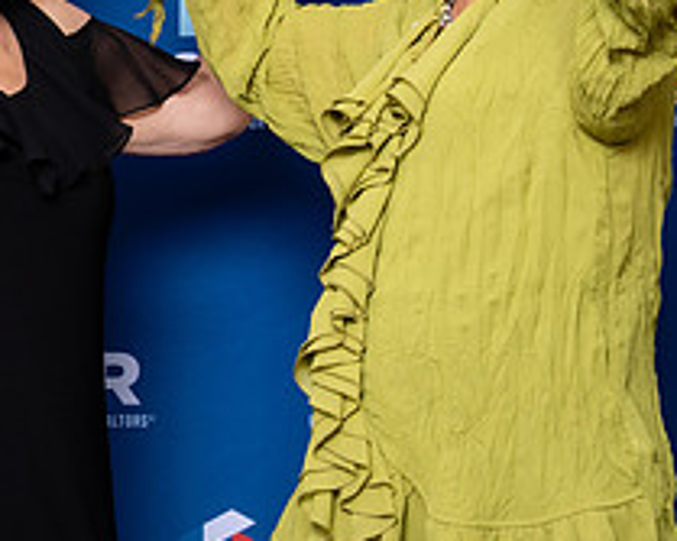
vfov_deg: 9.4
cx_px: -197
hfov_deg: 11.5
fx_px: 3284
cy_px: 114
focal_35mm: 164
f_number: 5.6
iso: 500
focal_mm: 55
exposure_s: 1/200
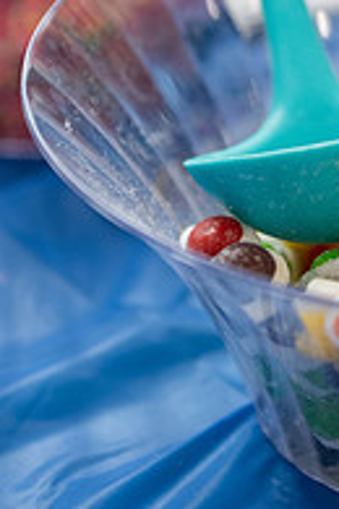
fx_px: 2104
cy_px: 20
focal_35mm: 149
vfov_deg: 13.6
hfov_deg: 9.1
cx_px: 355
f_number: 2.8
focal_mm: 50
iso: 1250
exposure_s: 1/500
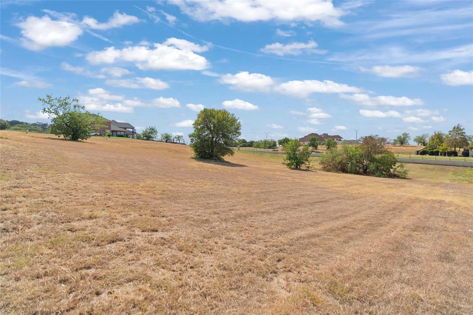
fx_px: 210
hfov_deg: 96.7
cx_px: 236
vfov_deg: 73.8
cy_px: 158
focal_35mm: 16
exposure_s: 1/250
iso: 80
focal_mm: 16
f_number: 2.8
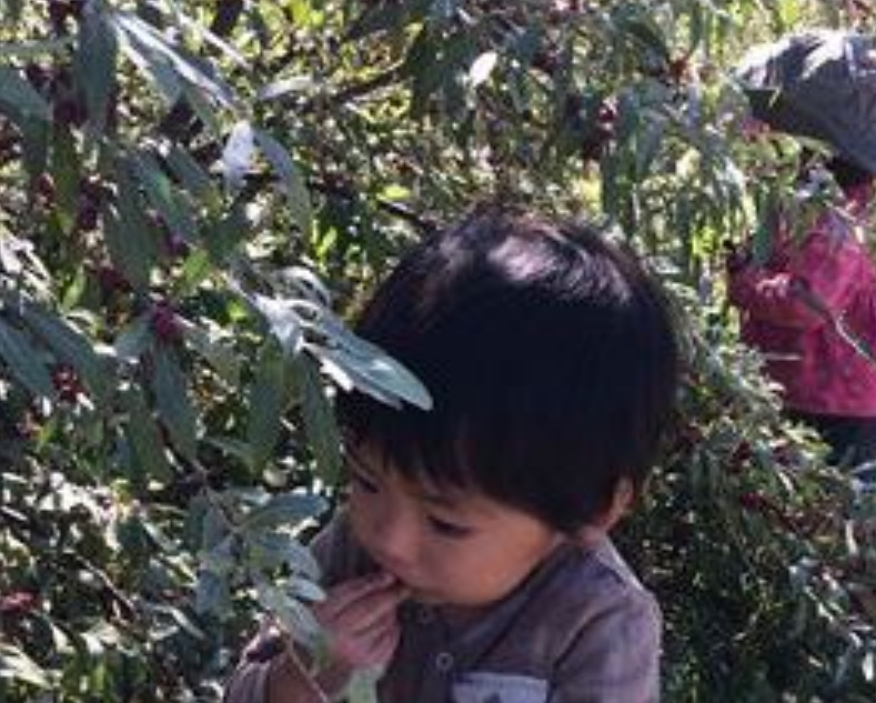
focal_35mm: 43
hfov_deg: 42.8
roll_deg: +10.0
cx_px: 496
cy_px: 466
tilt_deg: -27.1
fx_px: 1116
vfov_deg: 34.6
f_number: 2.2
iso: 32
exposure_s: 1/456
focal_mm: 4.15
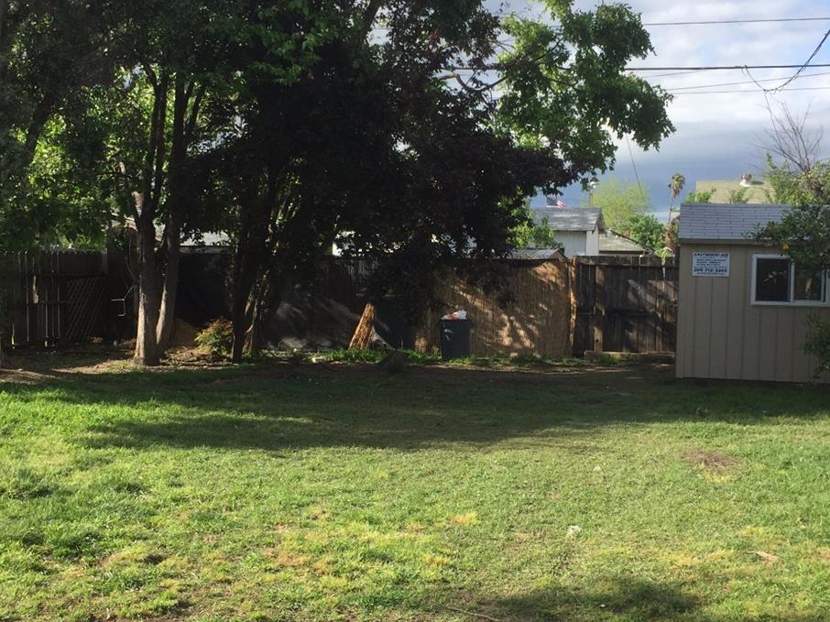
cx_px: 416
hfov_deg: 39.7
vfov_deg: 30.3
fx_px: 1151
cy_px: 316
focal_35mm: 48
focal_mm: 4.15
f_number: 2.2
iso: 32
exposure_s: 1/942
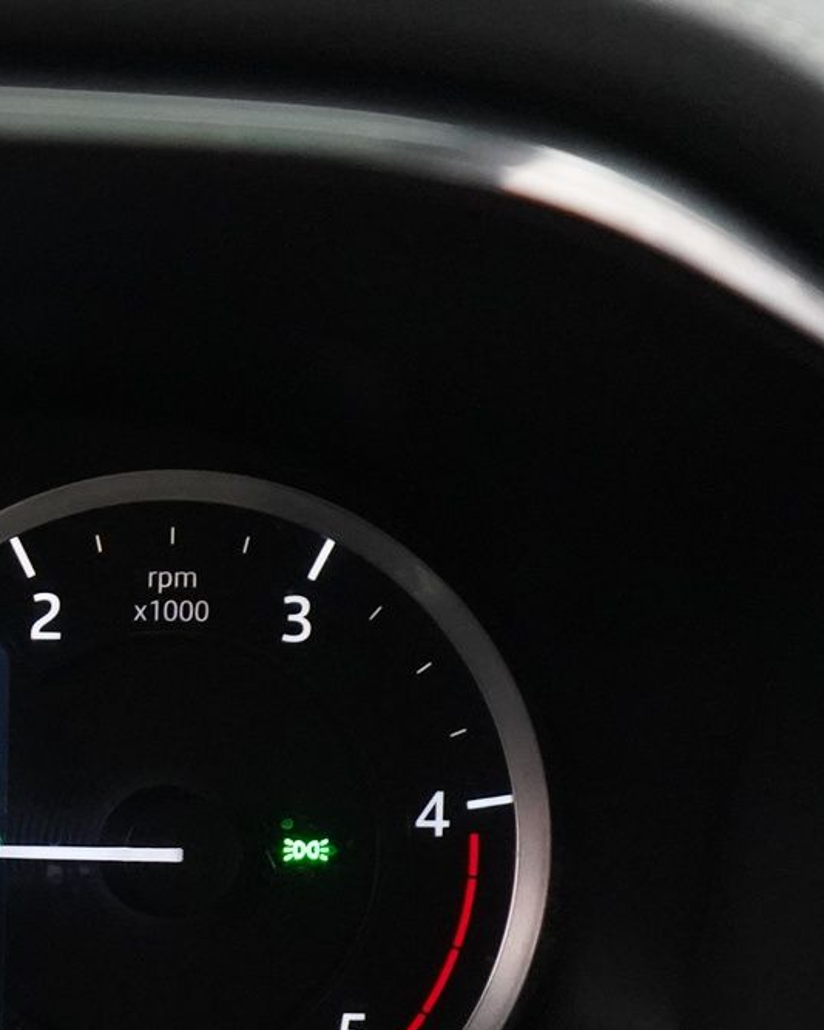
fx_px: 3321
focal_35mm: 109
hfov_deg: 13.0
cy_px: 916
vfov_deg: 17.4
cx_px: -566
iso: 8000
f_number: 4
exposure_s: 1/160
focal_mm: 31
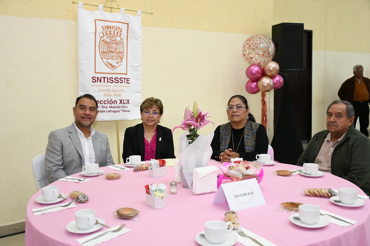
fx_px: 370
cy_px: 123
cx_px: 185
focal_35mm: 36
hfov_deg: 53.1
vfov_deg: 36.9
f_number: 3.8
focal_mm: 24
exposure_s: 1/100
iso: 1000
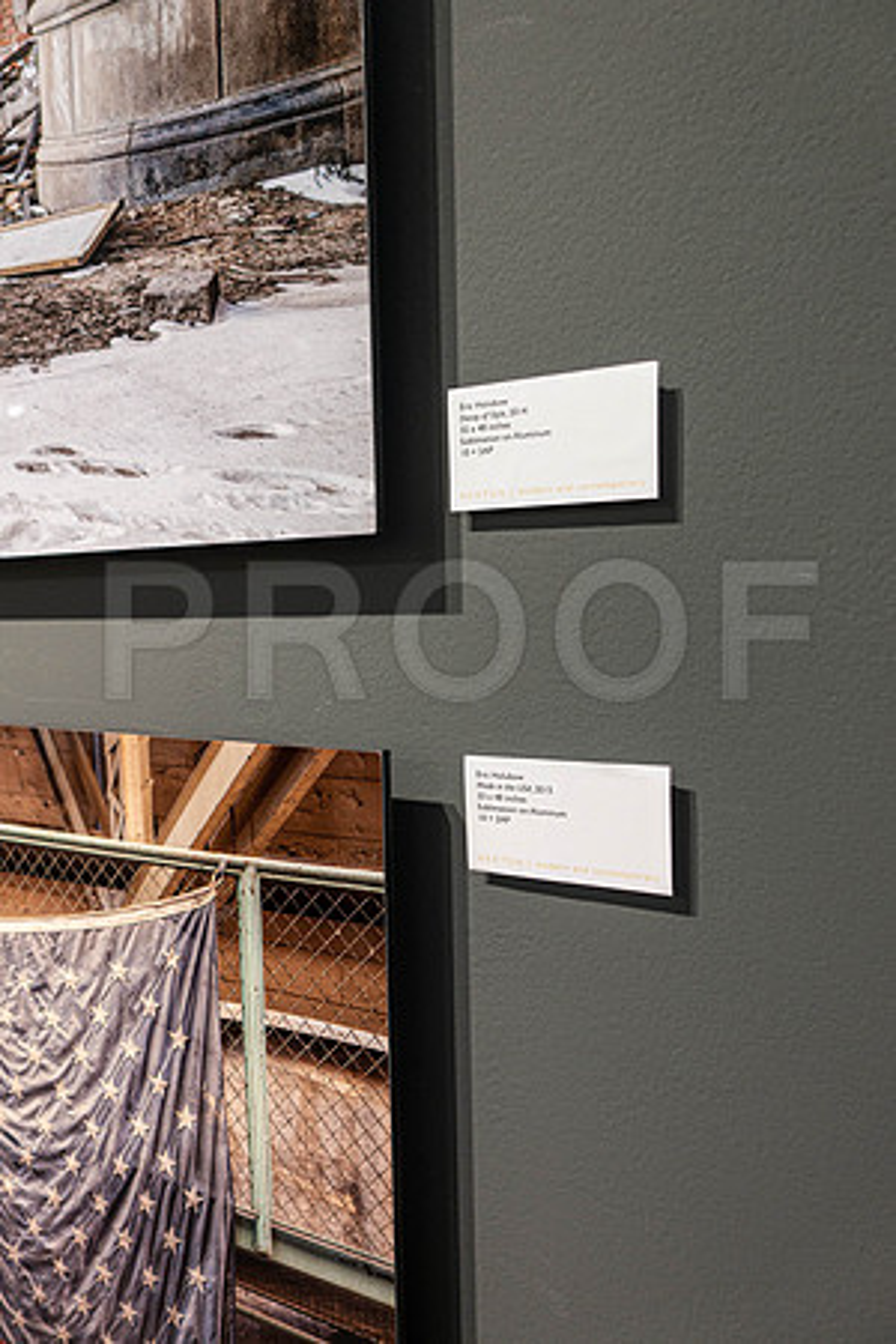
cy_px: 672
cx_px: 448
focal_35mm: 24
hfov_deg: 53.1
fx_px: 896
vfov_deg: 73.7
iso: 400
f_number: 2.2
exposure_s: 1/80
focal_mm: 8.8
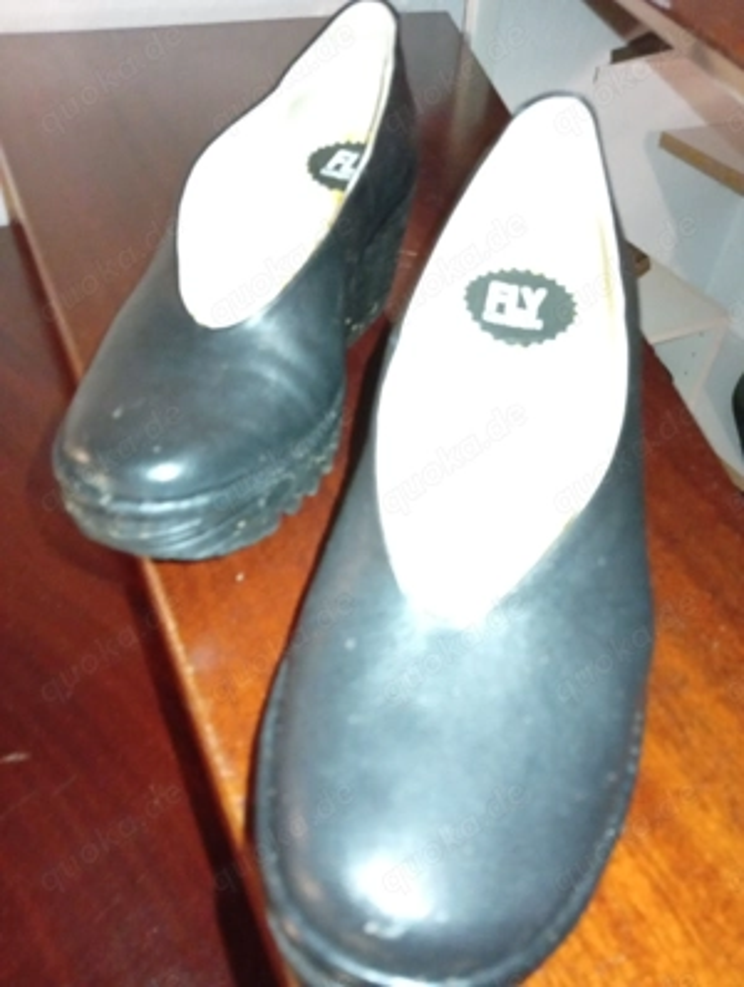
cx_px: 372
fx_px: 771
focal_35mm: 27
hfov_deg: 51.5
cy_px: 494
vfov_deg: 65.2
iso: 3400
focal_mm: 3.98
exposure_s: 1/14.3
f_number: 1.8
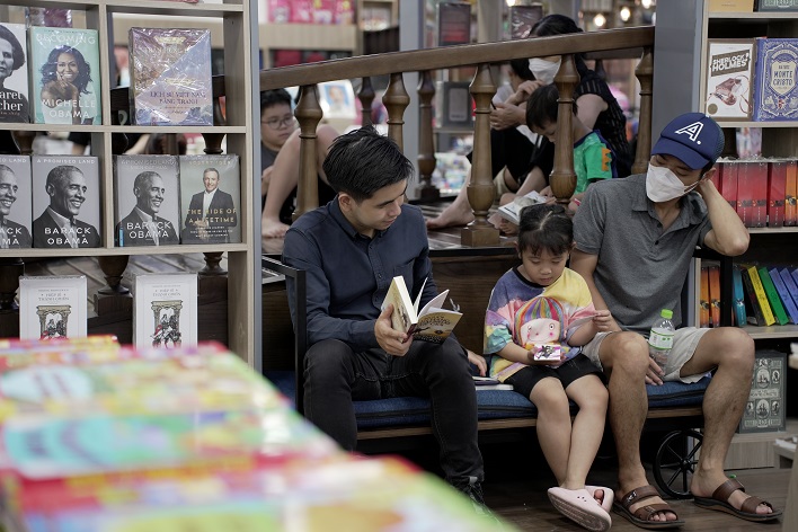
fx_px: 1529
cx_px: 399
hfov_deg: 29.2
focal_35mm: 69
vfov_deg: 19.7
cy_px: 266
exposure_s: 1/100
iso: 800
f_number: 2.8
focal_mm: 69
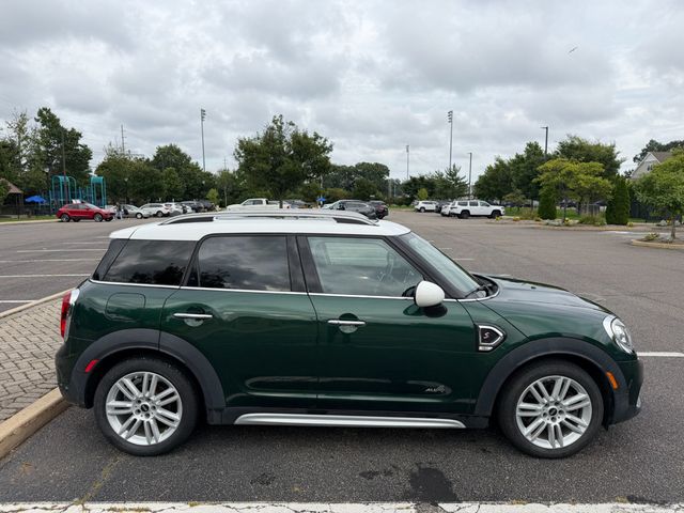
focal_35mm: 24
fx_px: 474
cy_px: 256
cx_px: 342
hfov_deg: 71.6
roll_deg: +0.3
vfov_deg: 56.8
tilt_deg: -7.6
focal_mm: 6.76
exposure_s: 1/1812
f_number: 1.78
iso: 80
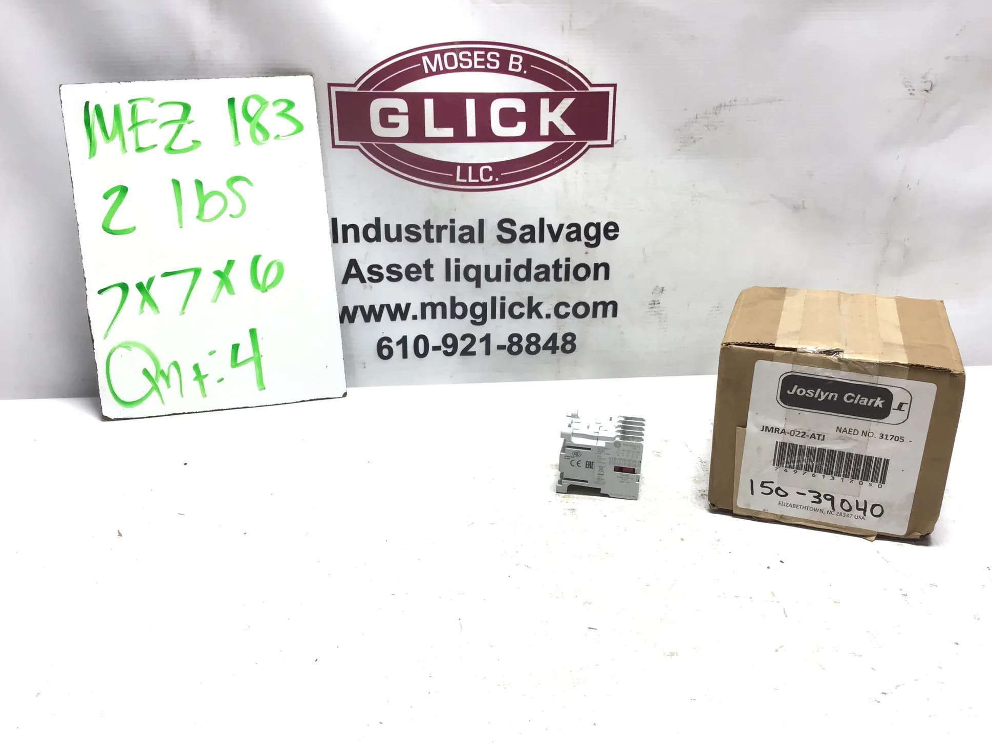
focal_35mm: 32
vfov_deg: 44.1
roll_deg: +0.7
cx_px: 504
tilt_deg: -20.1
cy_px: 381
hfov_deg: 56.8
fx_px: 917
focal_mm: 3.3
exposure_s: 1/120
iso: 40
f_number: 2.4
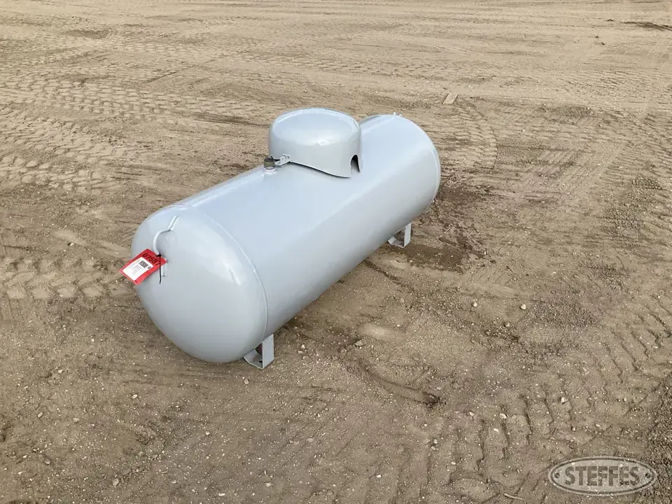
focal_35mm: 29
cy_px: 252
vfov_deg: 48.2
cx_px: 336
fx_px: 563
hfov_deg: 61.7
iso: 25
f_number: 1.8
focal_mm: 3
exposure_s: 1/1250
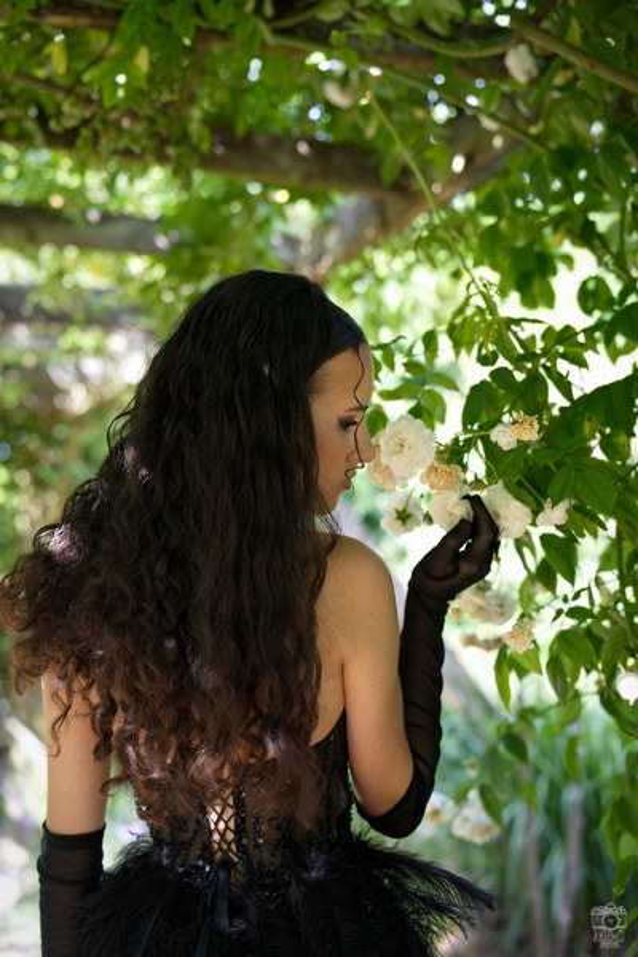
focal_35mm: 49
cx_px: 319
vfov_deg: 40.3
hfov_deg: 27.5
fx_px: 1302
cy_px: 478
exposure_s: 1/60
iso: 100
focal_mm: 49
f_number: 2.5
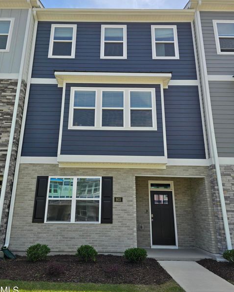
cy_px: 143
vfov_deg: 68.1
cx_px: 115
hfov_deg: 56.8
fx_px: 216
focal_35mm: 25
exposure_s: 1/829
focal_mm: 6.3
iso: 12
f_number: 1.7
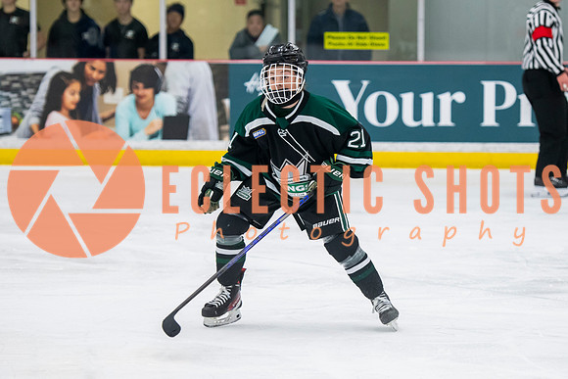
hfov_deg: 11.6
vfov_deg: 7.8
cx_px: 334
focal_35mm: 177
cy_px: 203
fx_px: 2788
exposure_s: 1/640
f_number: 3.2
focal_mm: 116
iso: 2000
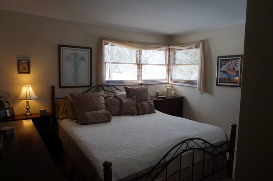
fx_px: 182
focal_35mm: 24
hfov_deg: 73.8
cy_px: 90
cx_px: 136
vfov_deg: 53.0
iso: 200
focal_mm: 16
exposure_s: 1/100
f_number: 6.3
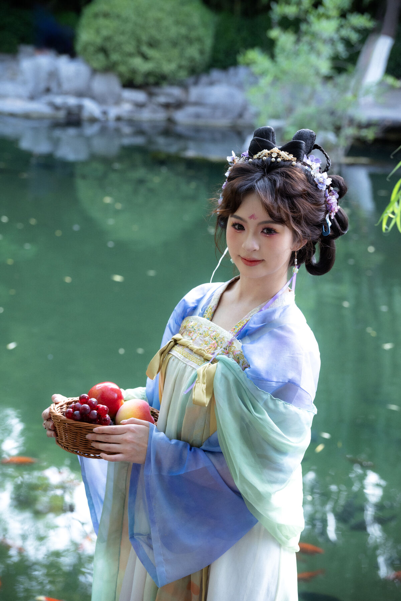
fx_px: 1068
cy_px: 300
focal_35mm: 64
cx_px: 200
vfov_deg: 31.4
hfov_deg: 21.3
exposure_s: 1/200
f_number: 4
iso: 640
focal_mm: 64
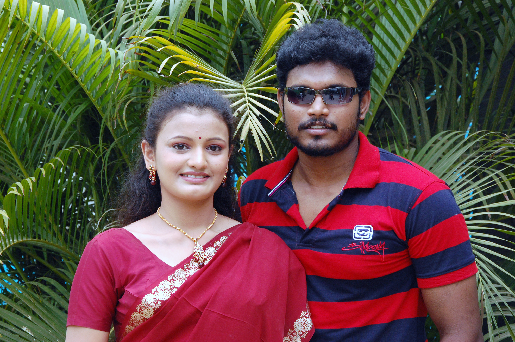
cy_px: 171
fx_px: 1501
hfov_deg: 19.5
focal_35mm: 105
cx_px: 258
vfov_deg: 13.0
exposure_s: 1/250
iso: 800
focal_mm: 70
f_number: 9
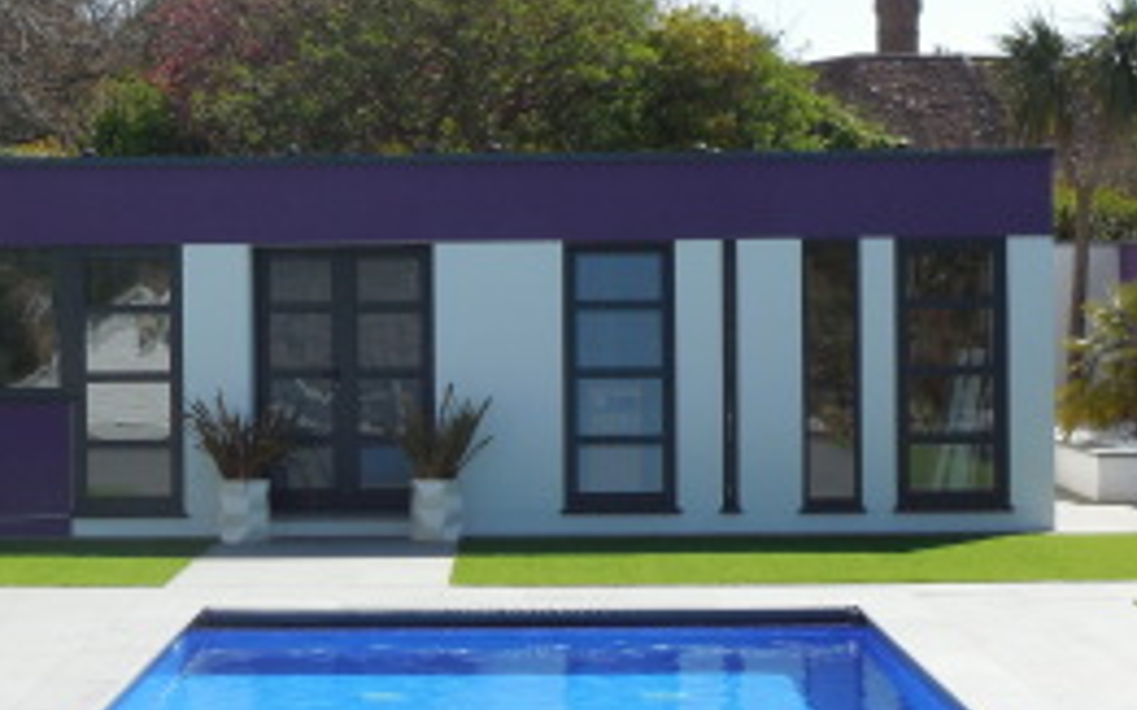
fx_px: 3408
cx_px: 401
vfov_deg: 11.9
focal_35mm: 110
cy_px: 309
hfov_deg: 18.9
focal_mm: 9.4
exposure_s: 1/800
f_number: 4
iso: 125
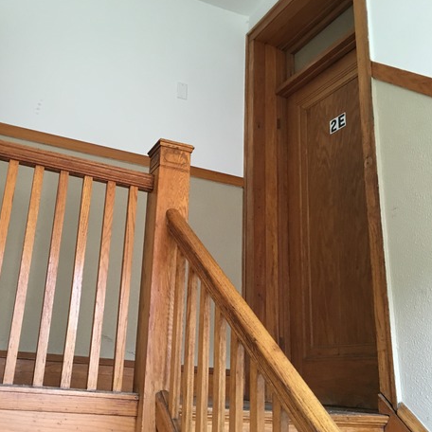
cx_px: 151
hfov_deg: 45.5
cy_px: 221
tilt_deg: +18.7
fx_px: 508
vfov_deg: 46.0
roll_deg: -3.4
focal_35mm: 36
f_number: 2.2
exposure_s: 1/30
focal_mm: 4.15
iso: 125
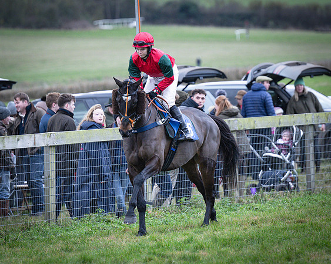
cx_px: 152
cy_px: 122
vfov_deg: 4.4
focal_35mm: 354
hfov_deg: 5.5
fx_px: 3467
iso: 800
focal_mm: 160
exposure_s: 1/1000
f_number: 2.8
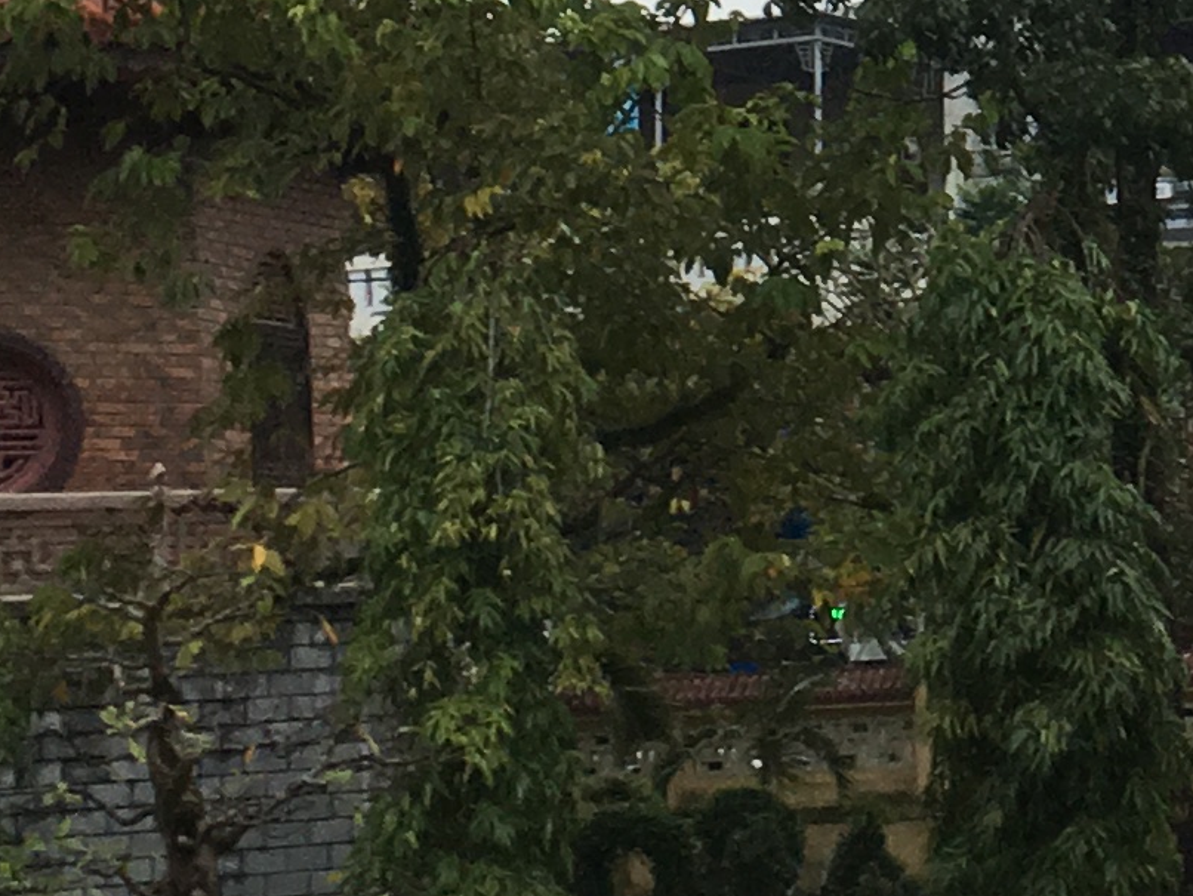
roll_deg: +3.1
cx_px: 1507
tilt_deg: +14.5
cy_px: -515
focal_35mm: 145
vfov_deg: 9.9
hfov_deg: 13.2
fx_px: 4999
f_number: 2.2
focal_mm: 4.15
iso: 40
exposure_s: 1/100
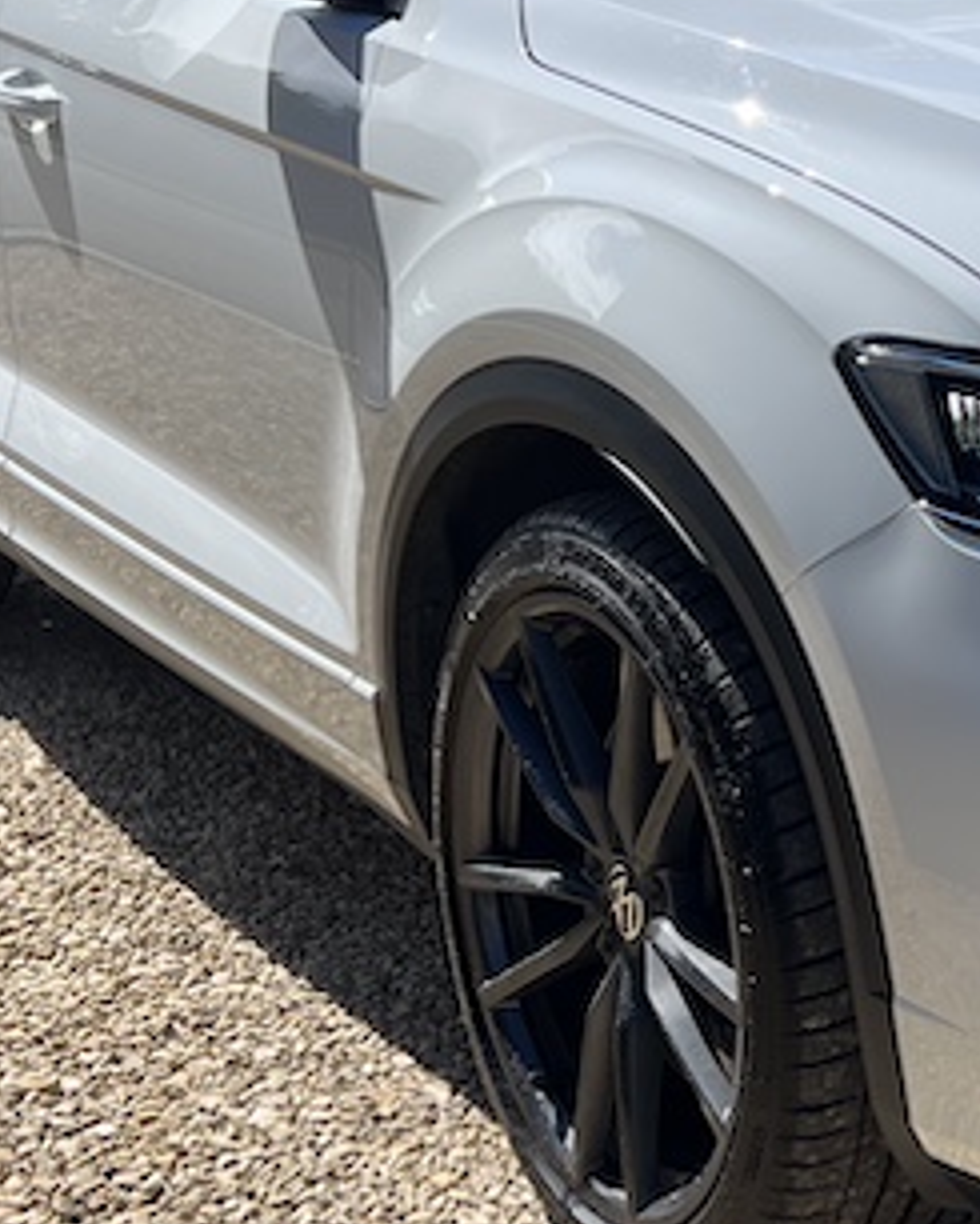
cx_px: 1128
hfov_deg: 17.7
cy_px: 476
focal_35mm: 83
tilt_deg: -13.7
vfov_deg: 23.0
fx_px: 3008
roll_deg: +0.7
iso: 50
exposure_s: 1/4444
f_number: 1.5
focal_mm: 5.7
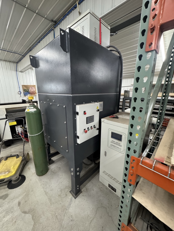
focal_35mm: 14
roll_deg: +0.0
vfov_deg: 102.1
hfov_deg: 85.7
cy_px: 116
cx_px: 87
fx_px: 94
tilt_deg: -14.9
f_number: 2.2
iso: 320
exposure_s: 1/60
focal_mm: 2.22
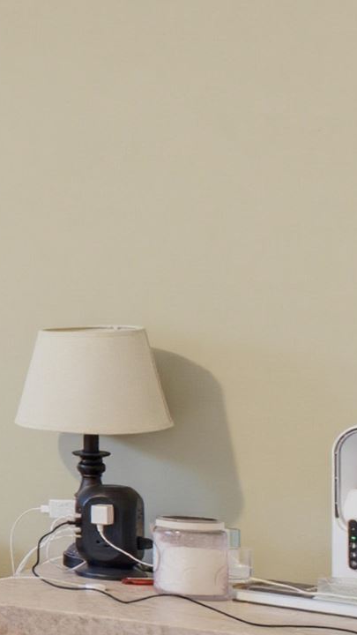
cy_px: 367
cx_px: -733
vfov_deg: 31.4
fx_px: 1128
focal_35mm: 67
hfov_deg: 11.0
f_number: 9
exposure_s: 1.6
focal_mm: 10
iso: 250
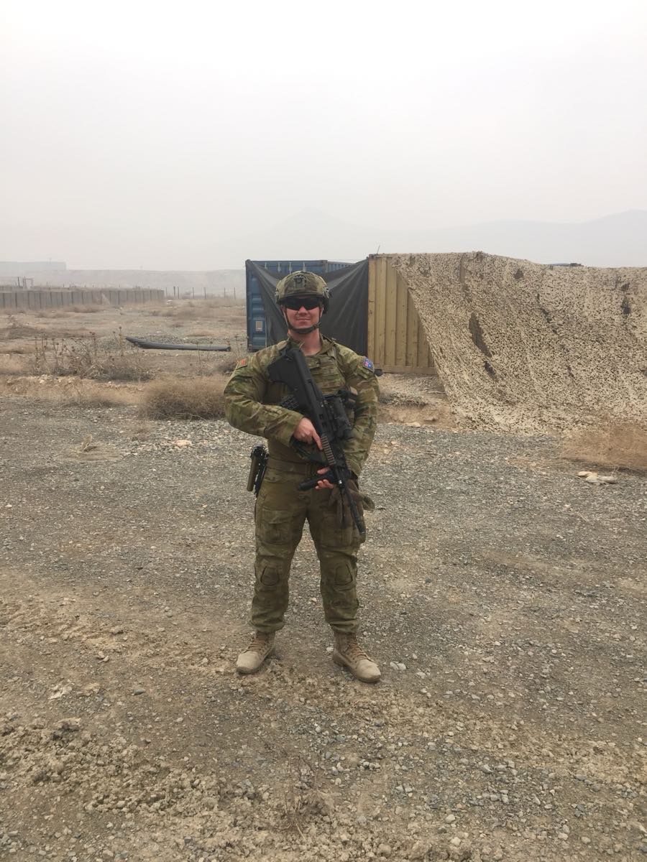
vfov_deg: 61.7
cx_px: 324
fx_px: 723
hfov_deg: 48.2
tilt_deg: -9.6
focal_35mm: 29
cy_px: 431
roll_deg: +0.5
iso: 32
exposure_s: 1/304
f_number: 2.2
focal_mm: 4.15
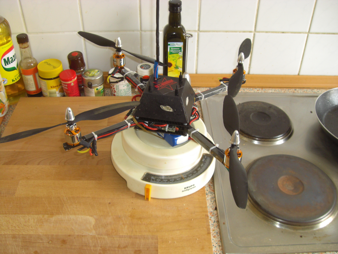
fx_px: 371
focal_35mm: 38
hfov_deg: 49.0
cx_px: 169
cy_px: 127
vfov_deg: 37.7
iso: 100
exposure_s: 1/50
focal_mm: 6.2
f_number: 2.7
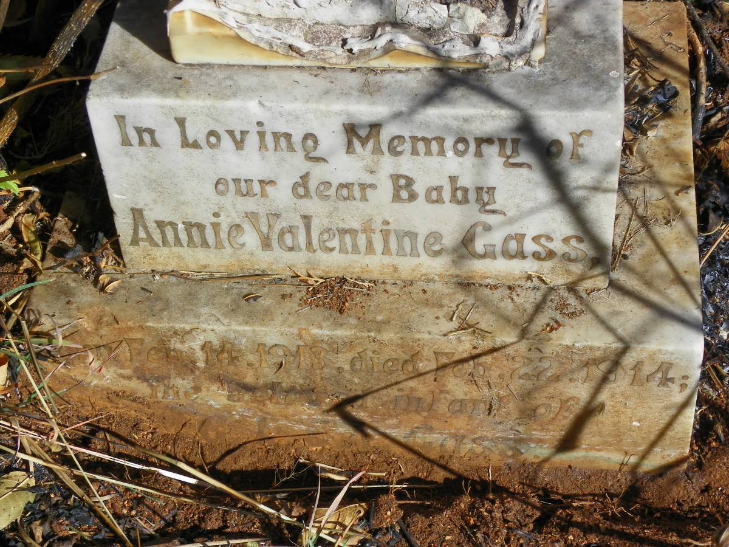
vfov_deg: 20.2
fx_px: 1537
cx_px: 364
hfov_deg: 26.7
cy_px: 274
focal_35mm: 73
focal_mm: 13
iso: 64
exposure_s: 1/250
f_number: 5
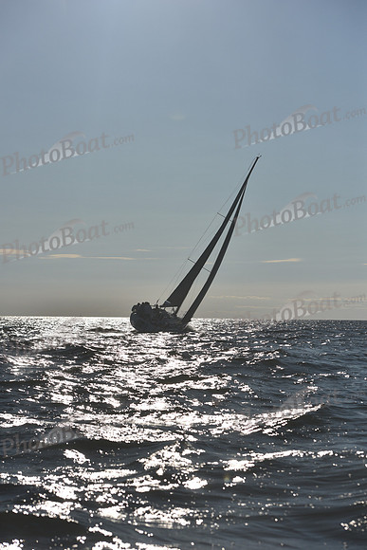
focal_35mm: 82
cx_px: 184
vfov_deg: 24.8
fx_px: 1253
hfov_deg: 16.7
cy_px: 275
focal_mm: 82
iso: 250
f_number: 5.6
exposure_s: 1/5000
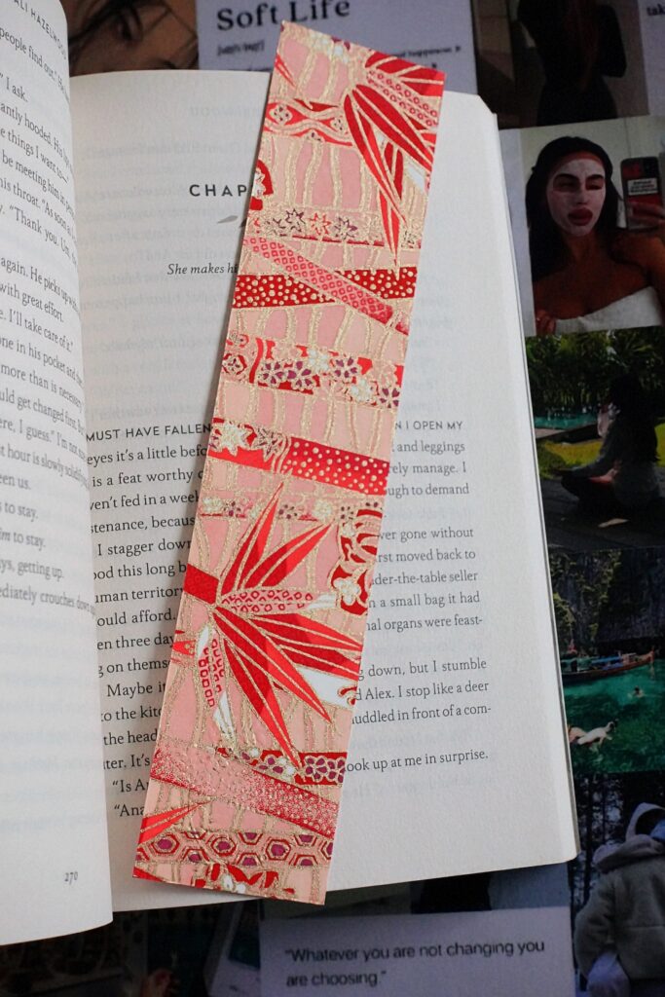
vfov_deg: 33.9
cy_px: 498
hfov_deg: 23.0
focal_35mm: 59
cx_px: 332
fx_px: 1634
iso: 3200
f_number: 5.6
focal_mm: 22.01
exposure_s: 1/100
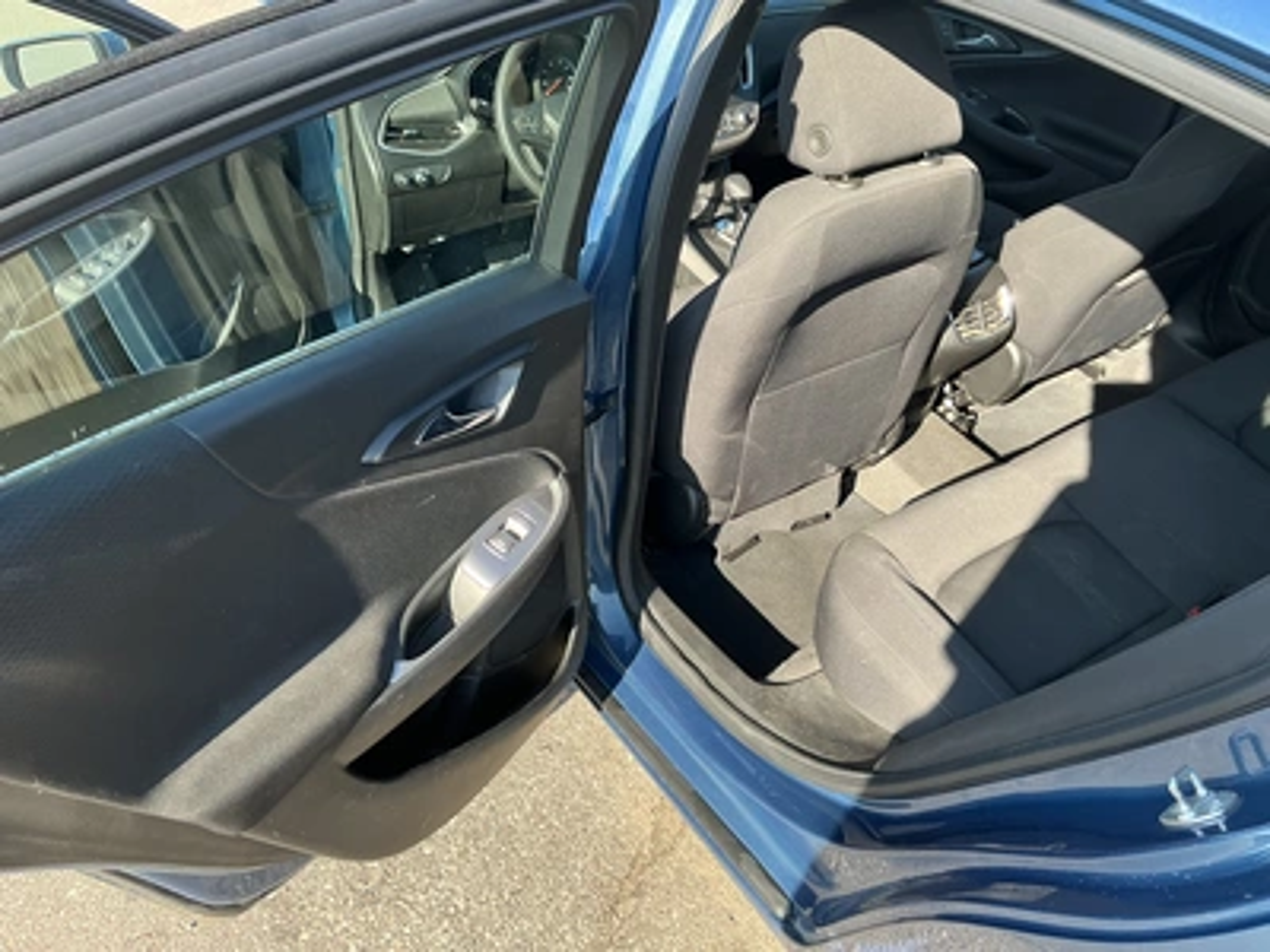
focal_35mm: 28
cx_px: 635
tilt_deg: -33.6
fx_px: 1027
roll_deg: -3.1
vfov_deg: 49.7
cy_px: 476
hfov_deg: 63.4
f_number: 1.8
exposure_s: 1/185
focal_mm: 3
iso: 20
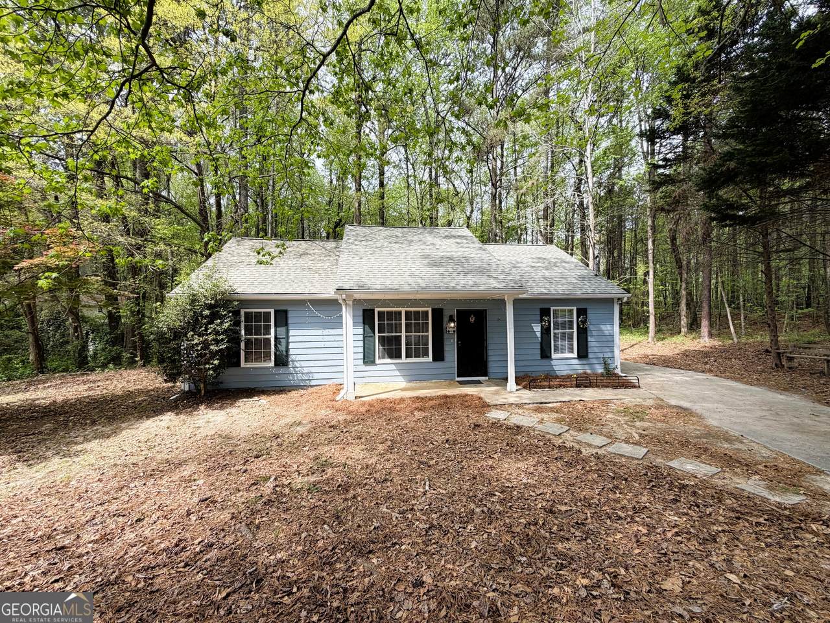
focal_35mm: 14
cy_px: 312
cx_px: 415
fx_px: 336
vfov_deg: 85.7
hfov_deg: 102.1
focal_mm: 2.22
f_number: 2.2
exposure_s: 1/502
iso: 50
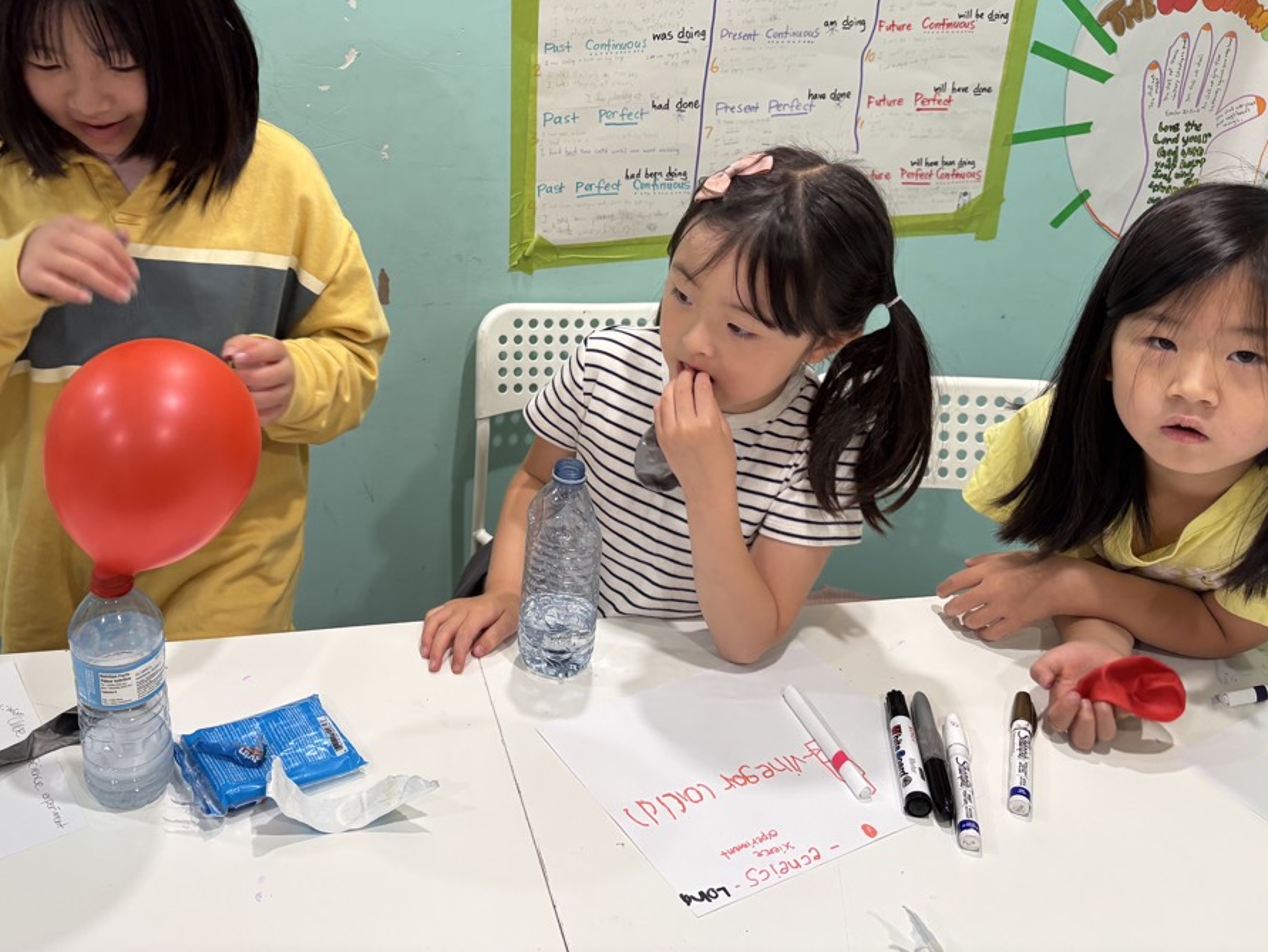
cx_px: 465
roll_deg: -2.3
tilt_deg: -21.7
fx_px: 1283
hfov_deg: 52.0
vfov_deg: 40.2
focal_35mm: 35
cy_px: 314
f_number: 1.6
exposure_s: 1/60
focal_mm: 5.96
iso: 100
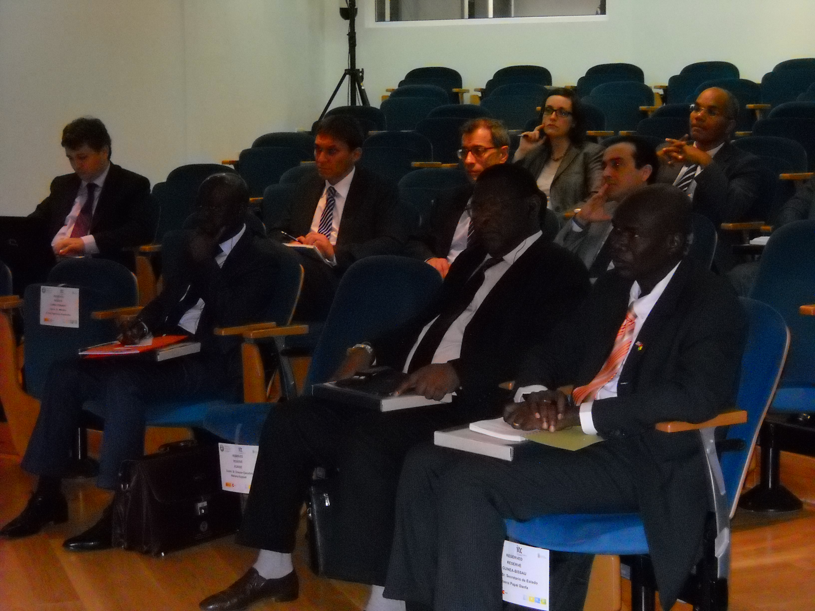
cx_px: 408
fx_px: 1530
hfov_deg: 29.8
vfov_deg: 22.6
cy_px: 306
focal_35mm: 65
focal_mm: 10.84
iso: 800
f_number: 4
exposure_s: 1/60
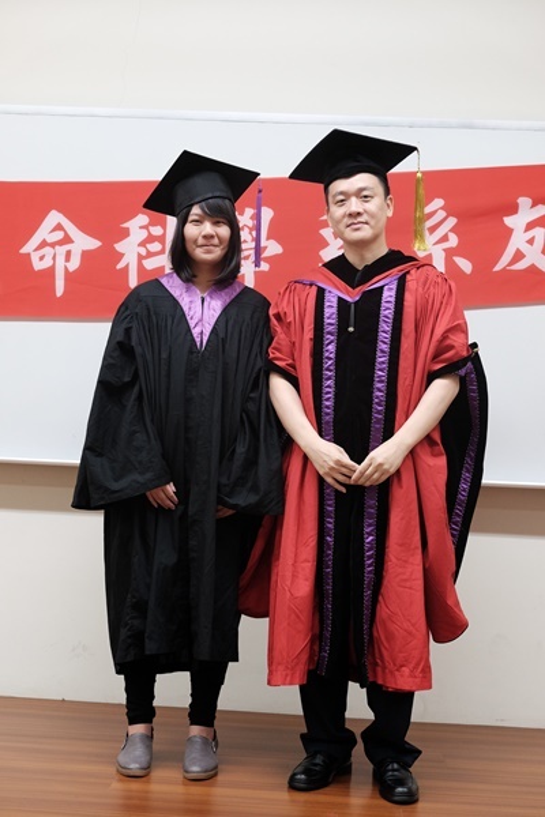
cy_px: 408
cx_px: 272
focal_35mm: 47
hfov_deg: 28.6
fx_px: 1067
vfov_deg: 41.9
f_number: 3.6
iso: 1600
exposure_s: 1/150
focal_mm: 31.5
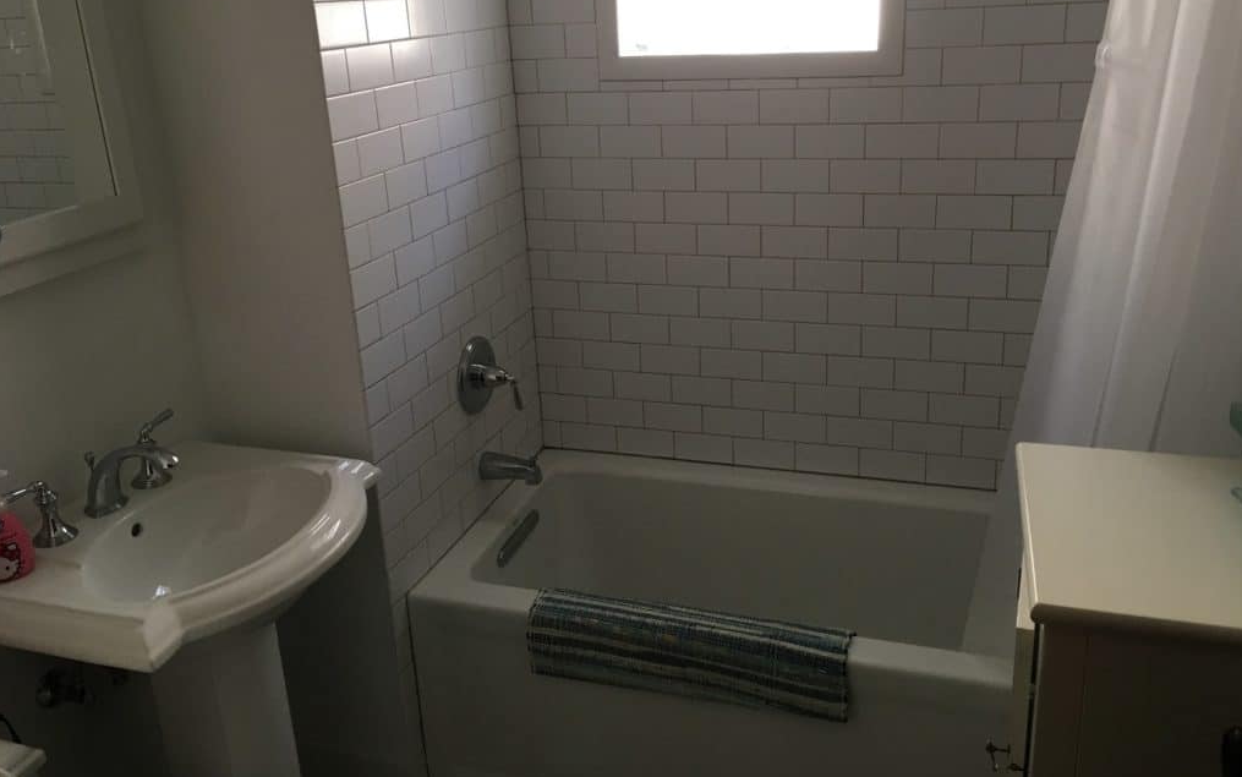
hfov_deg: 61.2
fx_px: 1050
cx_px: 623
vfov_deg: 40.5
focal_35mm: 31
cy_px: 313
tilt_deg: -18.4
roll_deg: +3.0
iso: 80
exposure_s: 1/30
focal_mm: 4.15
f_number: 2.2
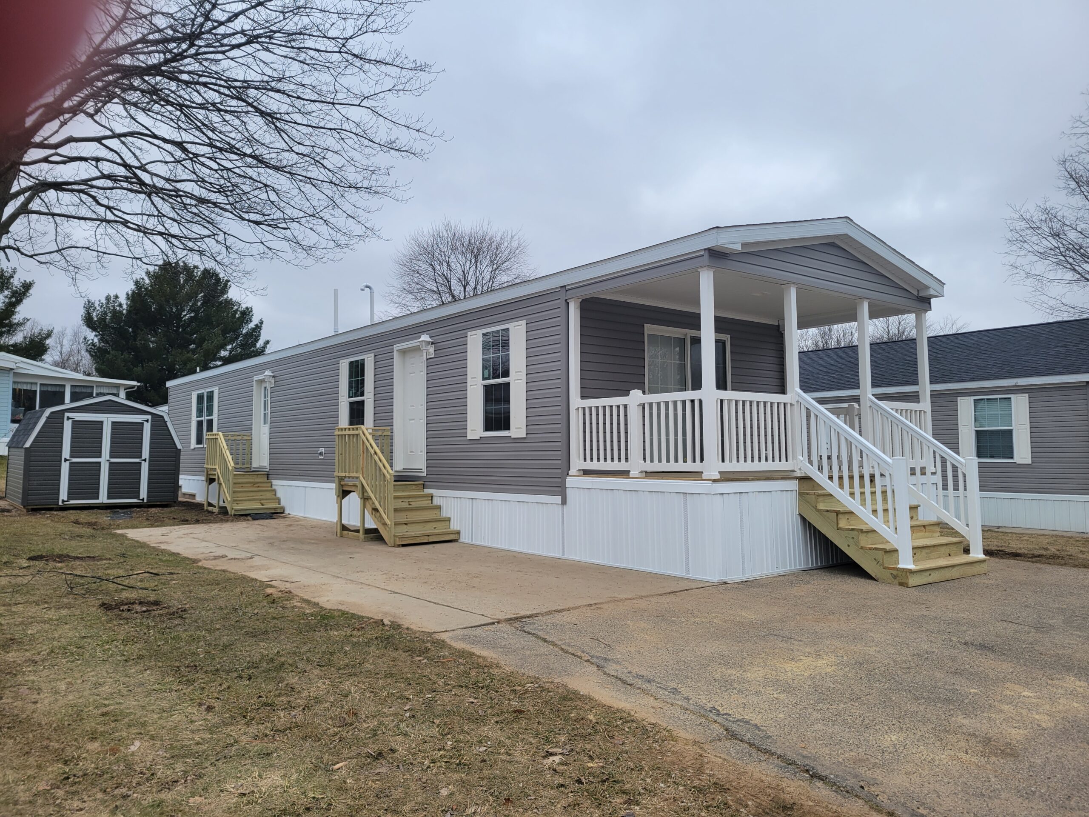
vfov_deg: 53.1
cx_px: 544
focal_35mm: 26
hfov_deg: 67.3
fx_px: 818
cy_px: 408
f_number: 1.8
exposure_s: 1/460
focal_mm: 5.4
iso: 40
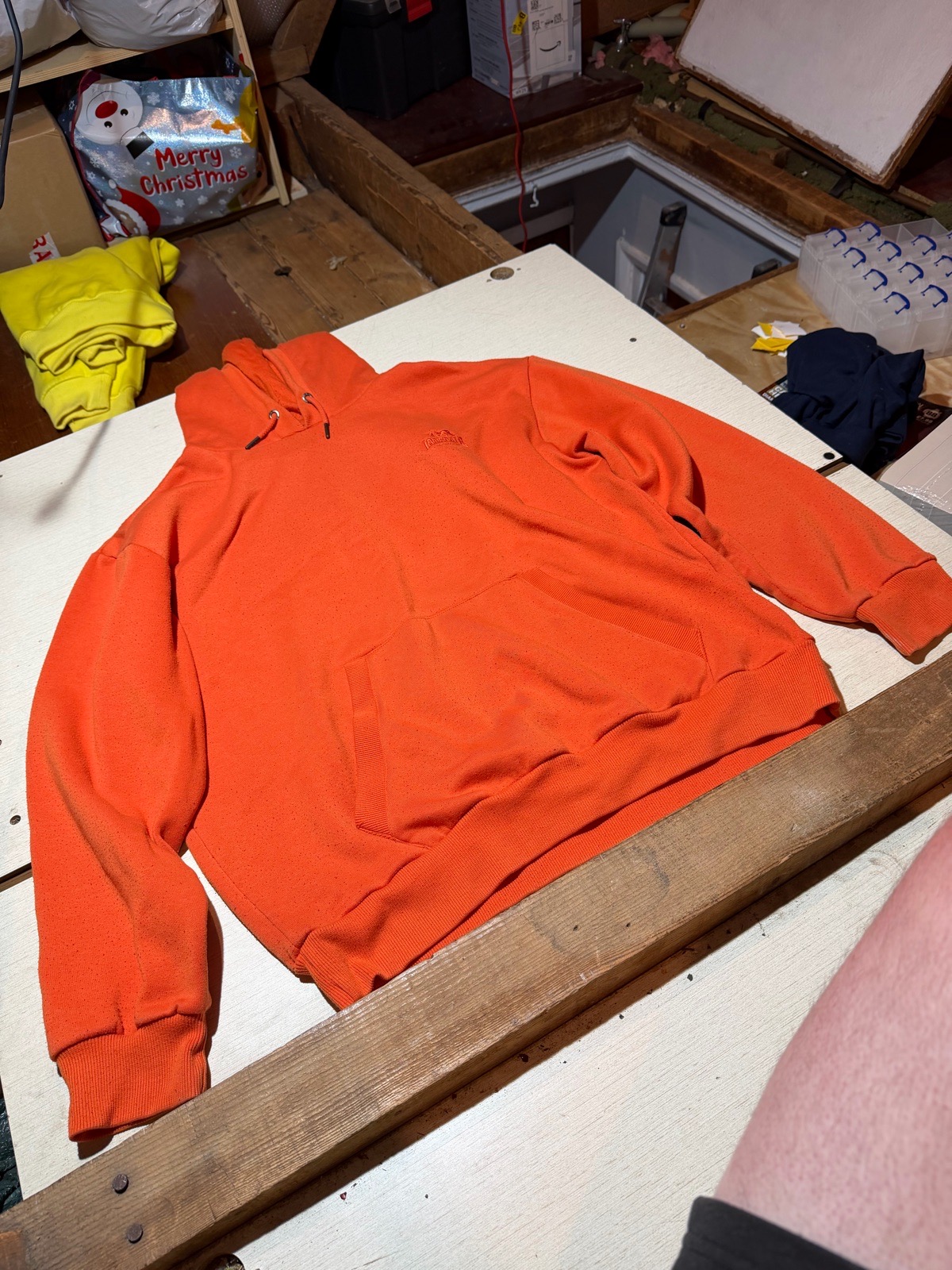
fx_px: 880
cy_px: 635
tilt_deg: -50.0
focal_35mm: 24
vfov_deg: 71.6
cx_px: 476
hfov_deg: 56.8
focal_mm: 6.76
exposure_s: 1/50
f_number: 1.78
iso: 125
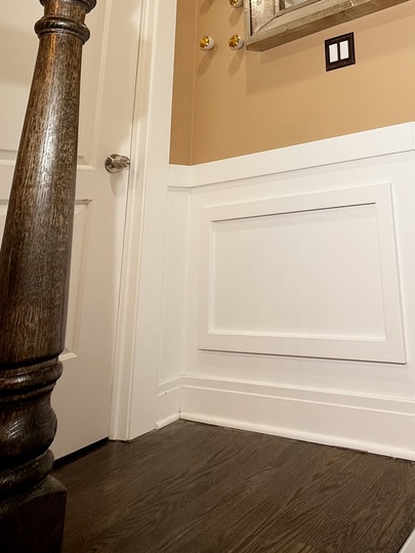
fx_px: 448
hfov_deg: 44.5
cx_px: 386
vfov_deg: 57.7
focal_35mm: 28
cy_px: 95
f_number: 2.2
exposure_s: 1/120
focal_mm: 2.22
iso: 100
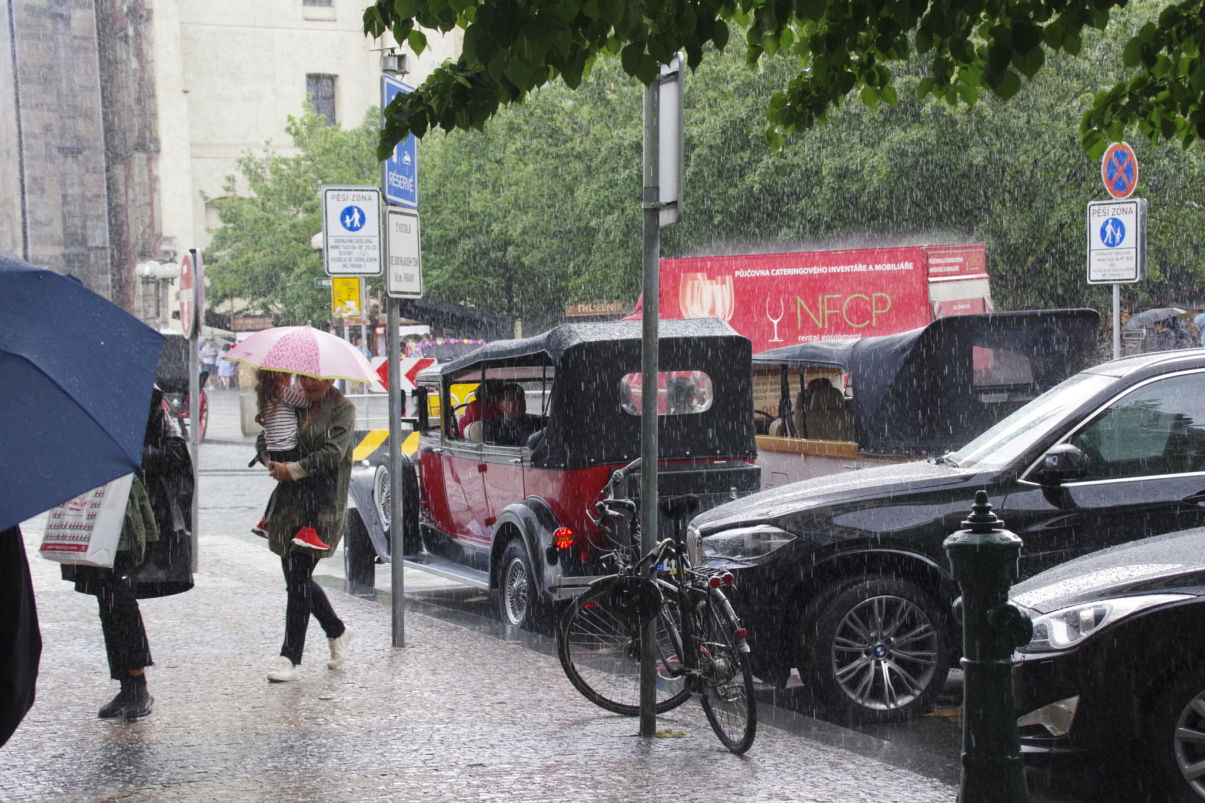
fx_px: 2510
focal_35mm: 75
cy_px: 402
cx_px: 602
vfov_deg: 18.2
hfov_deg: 27.0
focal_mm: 50
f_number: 8
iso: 1250
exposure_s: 1/250
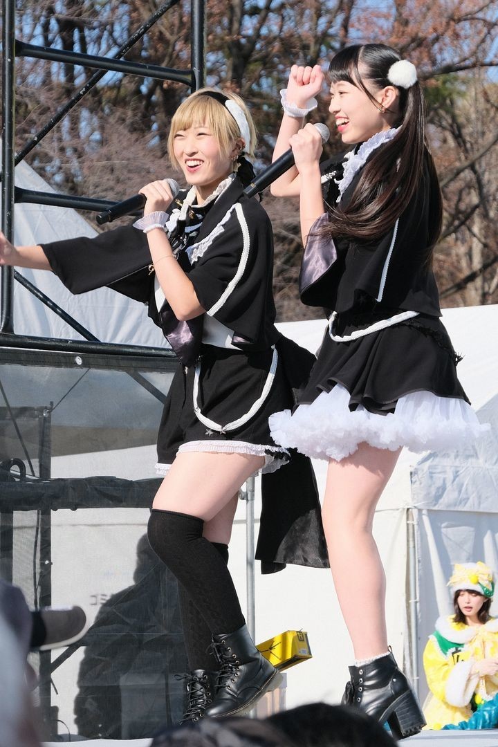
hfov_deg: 11.6
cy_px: 374
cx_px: 249
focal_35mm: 118
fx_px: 2448
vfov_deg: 17.3
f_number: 5.6
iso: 640
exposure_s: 1/1100
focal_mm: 78.7
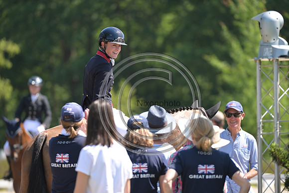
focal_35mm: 340
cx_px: 144
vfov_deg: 4.0
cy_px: 96
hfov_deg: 6.1
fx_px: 2730
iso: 640
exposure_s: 1/1250
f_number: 5
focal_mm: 340
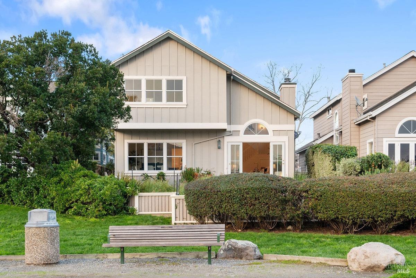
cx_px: 208
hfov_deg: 48.5
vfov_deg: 33.4
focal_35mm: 40
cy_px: 139
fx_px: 462
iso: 400
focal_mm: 27
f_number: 9
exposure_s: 1/60
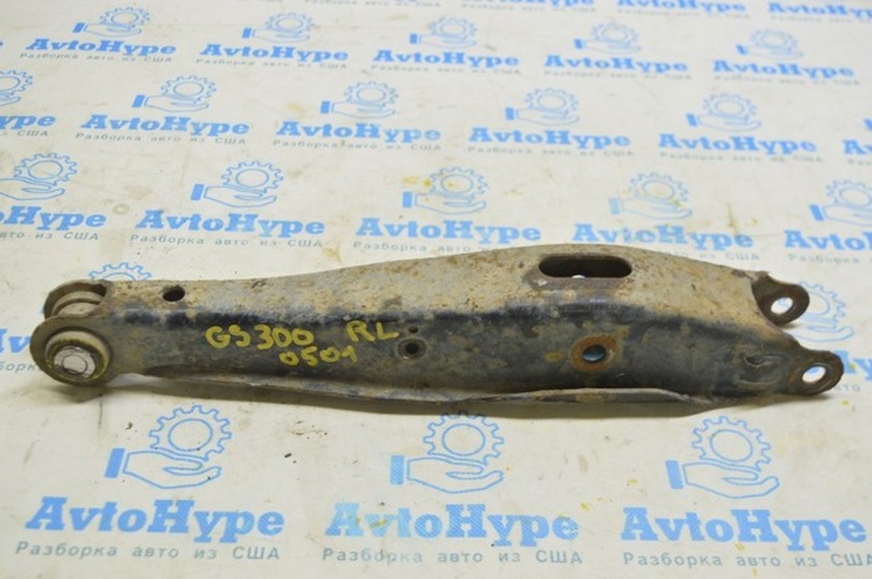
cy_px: 290
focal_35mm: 44
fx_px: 1052
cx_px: 436
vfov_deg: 30.8
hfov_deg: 45.0
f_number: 5.6
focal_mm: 29
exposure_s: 1/20
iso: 400
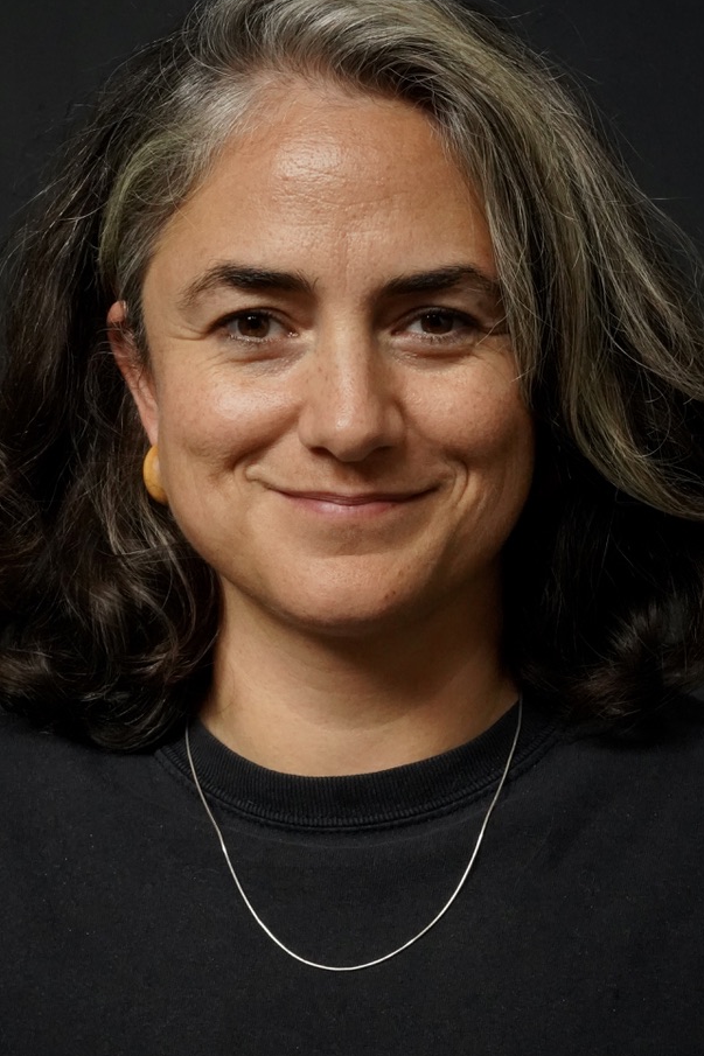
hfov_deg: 16.3
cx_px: 348
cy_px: 511
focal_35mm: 84
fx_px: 2465
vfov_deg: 24.2
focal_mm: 70
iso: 8000
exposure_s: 1/100
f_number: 22
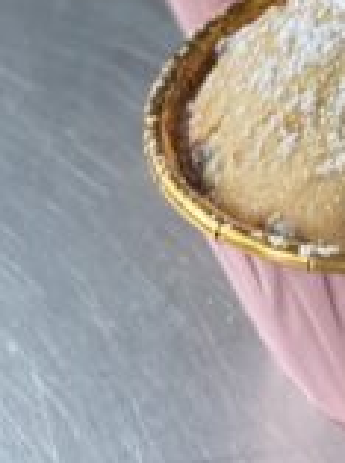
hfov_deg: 16.5
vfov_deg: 22.3
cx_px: 482
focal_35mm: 83
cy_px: -44
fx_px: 1107
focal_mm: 4.25
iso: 500
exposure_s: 1/46
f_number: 1.8
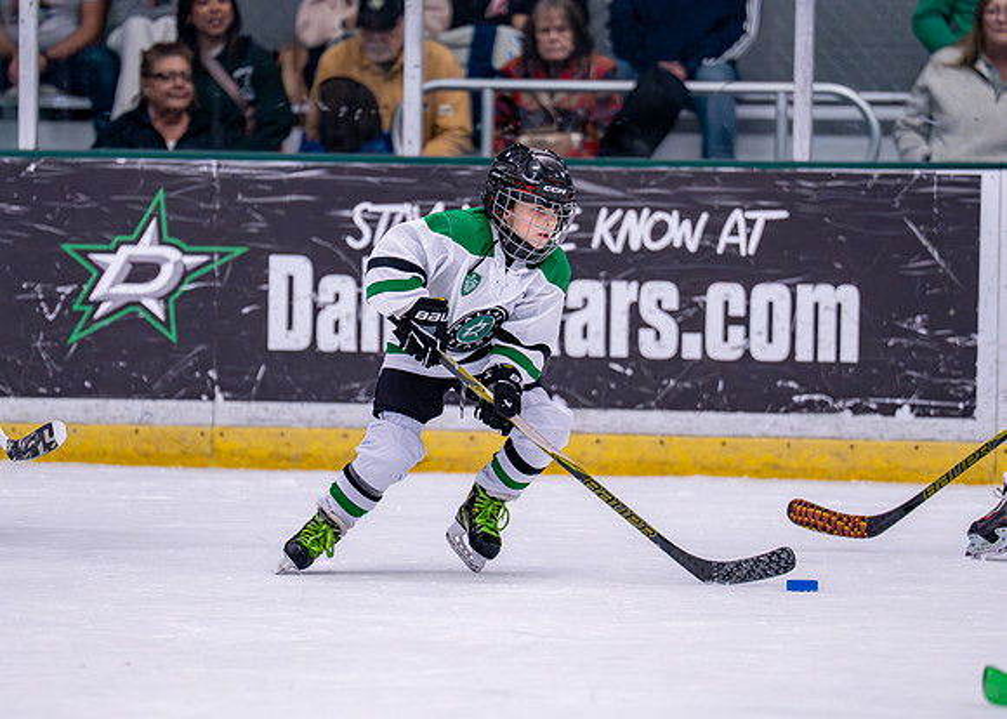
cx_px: 435
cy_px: 346
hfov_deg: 6.7
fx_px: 8569
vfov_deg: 4.8
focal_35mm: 300
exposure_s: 1/1250
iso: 2500
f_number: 2.8
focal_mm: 200
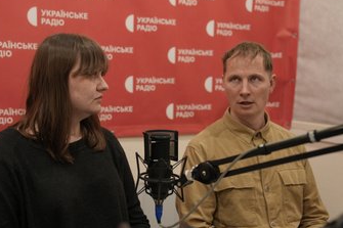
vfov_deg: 27.5
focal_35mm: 49
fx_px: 467
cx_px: 141
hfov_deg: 40.2
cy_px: 121
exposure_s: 1/200
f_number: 2.8
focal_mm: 41
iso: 1250
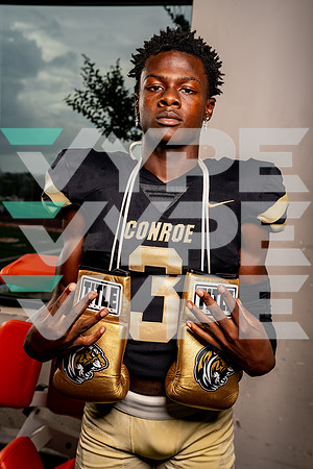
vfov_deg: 45.4
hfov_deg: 31.2
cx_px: 156
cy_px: 234
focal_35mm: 43
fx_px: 561
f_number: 5.6
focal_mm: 43
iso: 100
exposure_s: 1/320
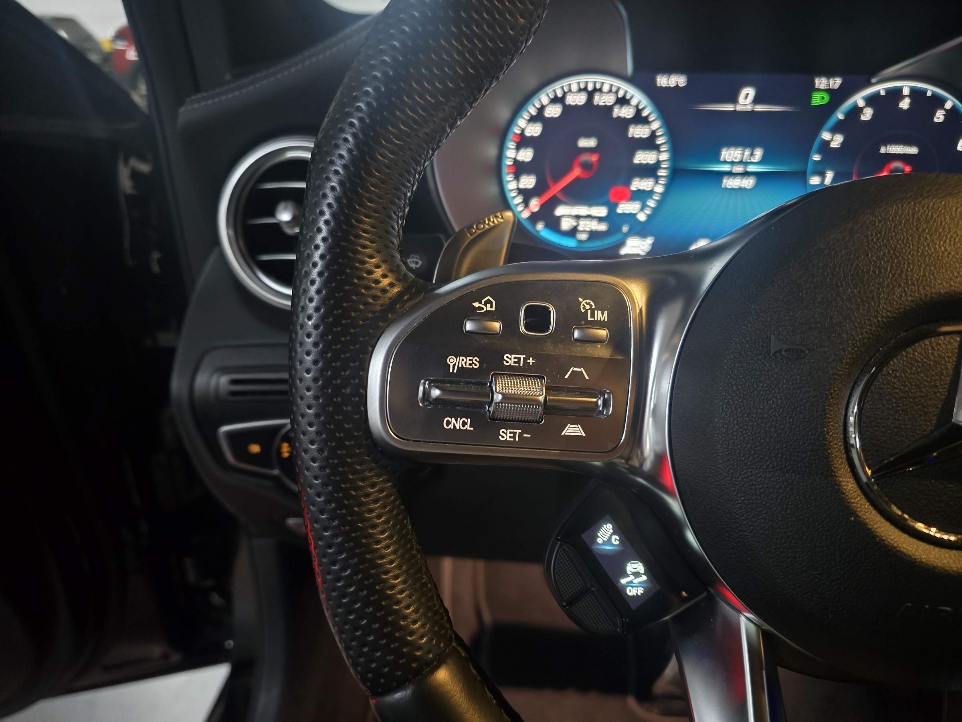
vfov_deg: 58.9
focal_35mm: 23
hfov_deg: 73.9
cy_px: 361
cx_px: 481
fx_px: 639
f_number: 1.7
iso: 1250
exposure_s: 1/20
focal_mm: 6.3
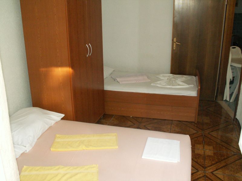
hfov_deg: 52.6
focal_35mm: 35
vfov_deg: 40.7
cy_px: 90
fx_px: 245
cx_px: 121
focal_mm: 5.86
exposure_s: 1/60
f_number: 2.8
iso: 160
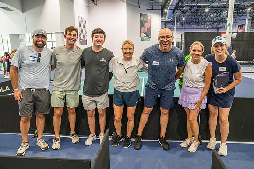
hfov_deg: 73.7
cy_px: 84
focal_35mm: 24
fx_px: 169
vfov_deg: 53.2
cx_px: 127
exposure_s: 1/200
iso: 2500
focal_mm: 24
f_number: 4
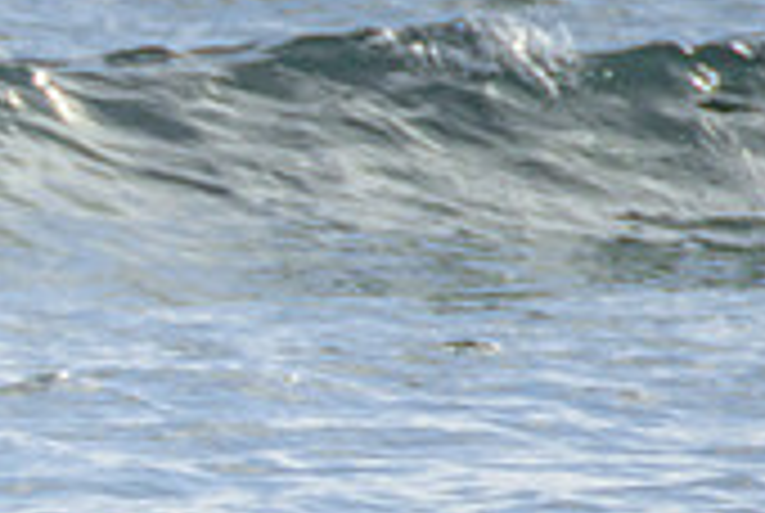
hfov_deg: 1.2
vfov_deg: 0.8
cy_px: 698
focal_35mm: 1668
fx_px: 35507
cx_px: -758
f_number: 14
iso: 500
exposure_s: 1/1600
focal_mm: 400
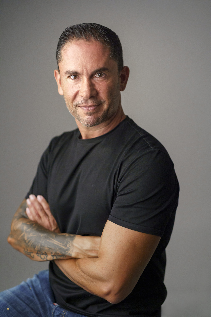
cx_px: 106
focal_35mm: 50
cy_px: 158
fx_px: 439
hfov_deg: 27.0
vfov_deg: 39.6
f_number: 1.8
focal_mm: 50
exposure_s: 1/640
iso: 2000
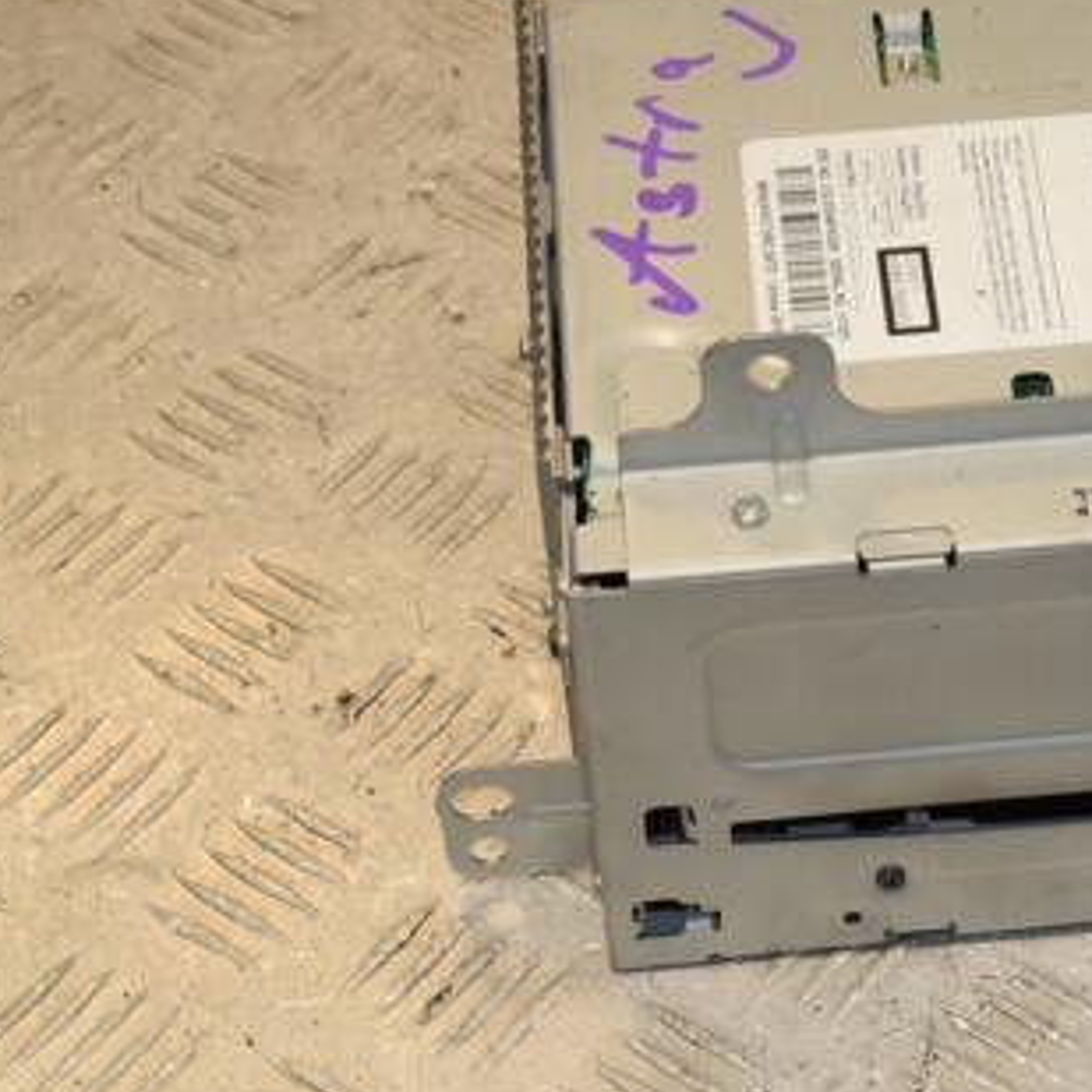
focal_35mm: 119
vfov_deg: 14.6
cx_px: 1039
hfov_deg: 14.5
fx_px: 4247
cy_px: 459
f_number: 10
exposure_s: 1/200
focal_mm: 48
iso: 800
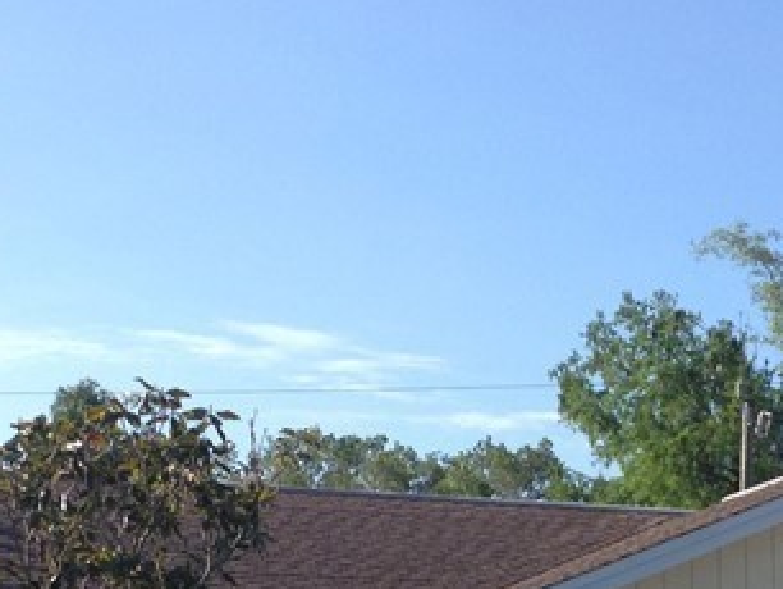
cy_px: 686
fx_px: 2649
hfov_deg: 16.8
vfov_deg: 12.4
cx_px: 542
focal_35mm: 117
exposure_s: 1/1042
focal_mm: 4.28
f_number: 2.4
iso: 50
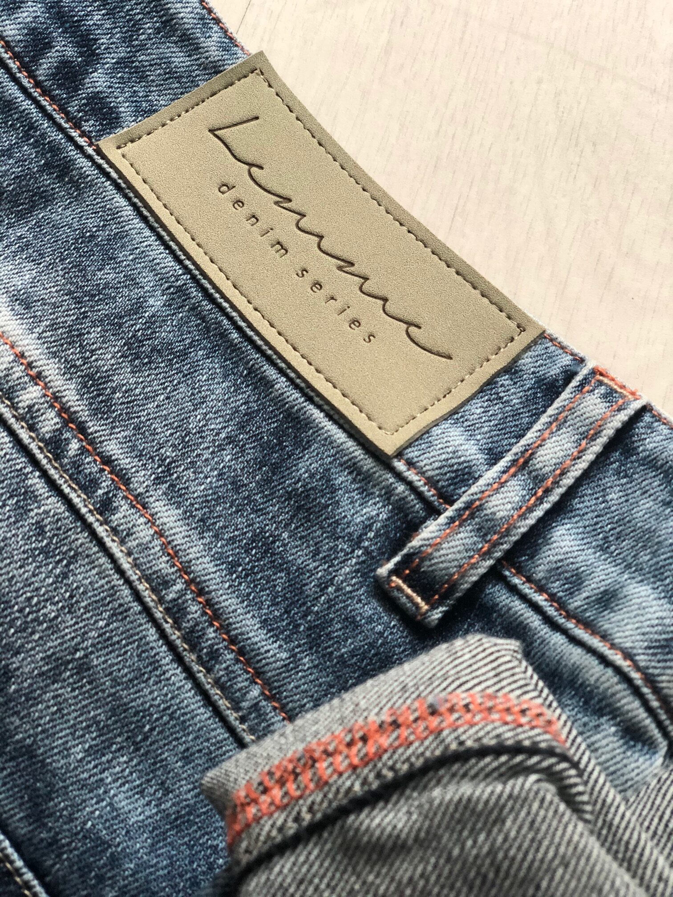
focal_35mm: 52
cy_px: 448
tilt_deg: -67.9
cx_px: 336
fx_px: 1348
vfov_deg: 36.8
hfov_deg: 28.0
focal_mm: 6
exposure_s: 1/60
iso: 100
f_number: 2.4
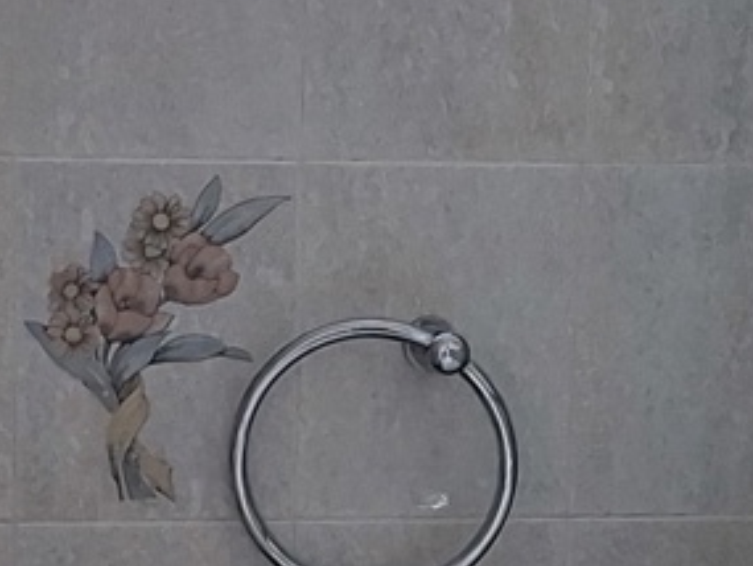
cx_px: 325
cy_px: 889
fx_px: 3373
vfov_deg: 9.3
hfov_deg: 12.7
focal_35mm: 155
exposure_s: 1/100
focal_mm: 5.54
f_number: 1.8
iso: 200
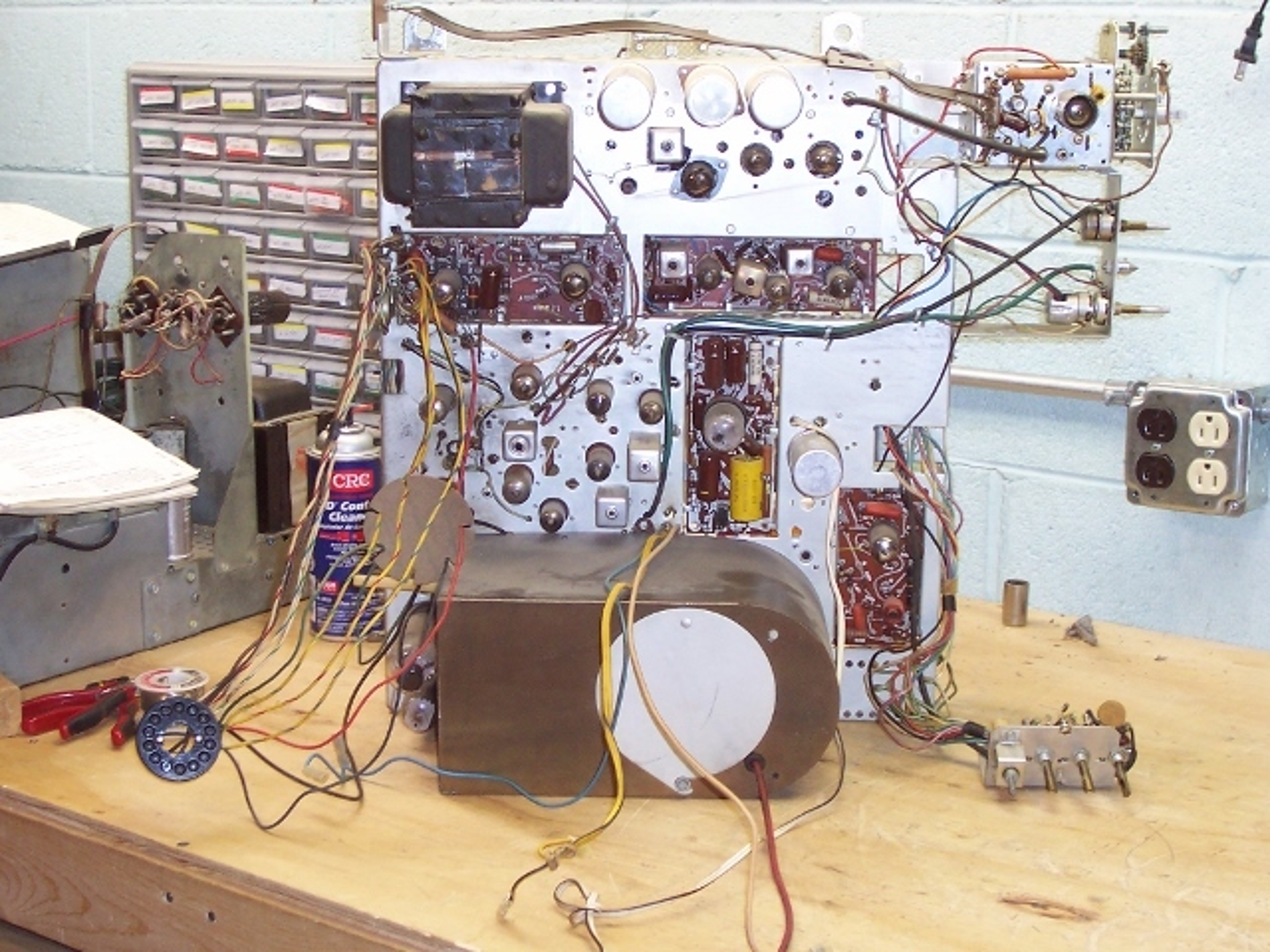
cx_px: 635
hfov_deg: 33.8
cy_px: 476
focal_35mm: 57
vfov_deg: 25.7
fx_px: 2091
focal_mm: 8.6
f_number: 3.4
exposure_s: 1/60
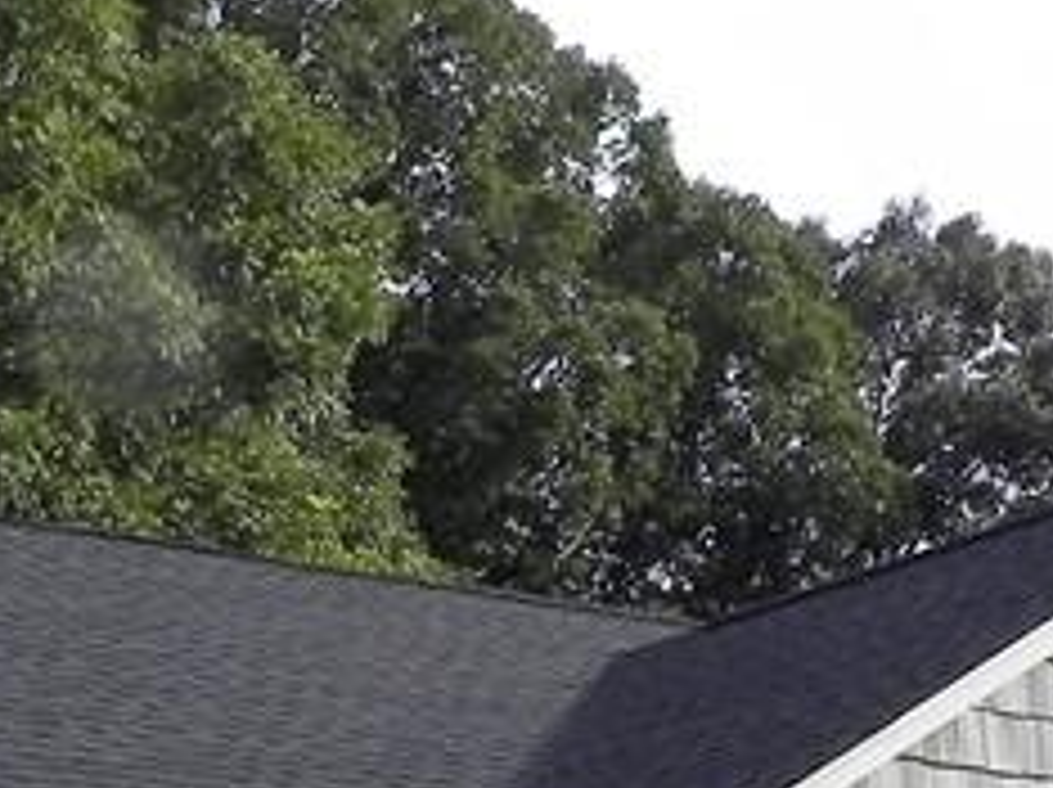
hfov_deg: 17.2
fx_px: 3464
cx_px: 302
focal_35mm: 114
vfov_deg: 12.6
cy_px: 986
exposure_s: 1/474
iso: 160
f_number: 4.5
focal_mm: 4.6
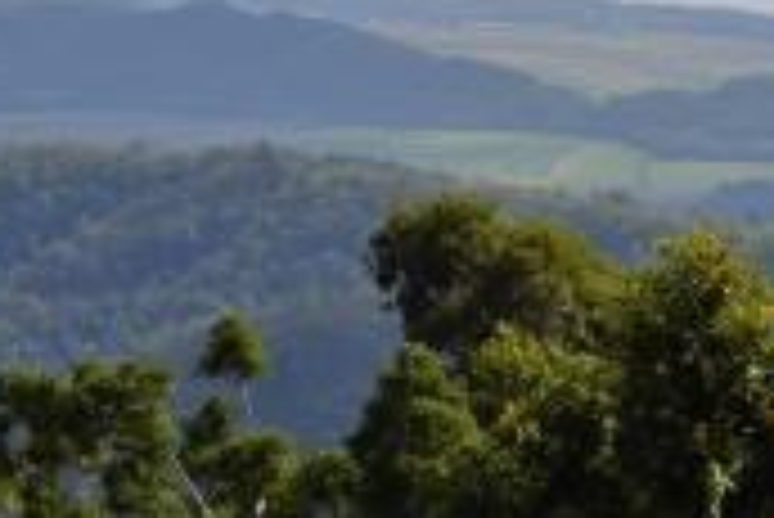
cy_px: -29
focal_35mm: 215
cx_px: 549
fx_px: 4633
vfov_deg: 6.4
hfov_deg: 9.5
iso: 400
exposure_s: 1/400
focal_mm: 55
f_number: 11
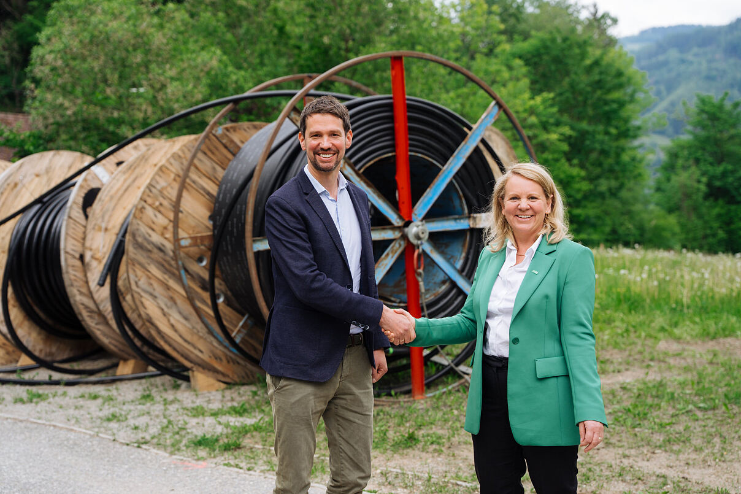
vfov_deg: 28.1
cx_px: 370
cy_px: 247
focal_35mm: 48
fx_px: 988
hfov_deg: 41.1
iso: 250
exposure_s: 1/1000
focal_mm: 48
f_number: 2.8
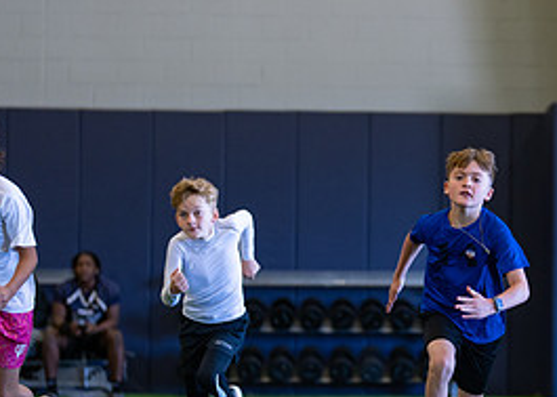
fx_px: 1897
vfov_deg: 11.9
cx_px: 471
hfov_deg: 16.5
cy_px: 298
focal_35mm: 120
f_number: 1.2
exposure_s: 1/1000
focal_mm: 50
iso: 1000
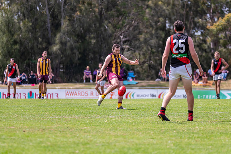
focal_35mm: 268
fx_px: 1720
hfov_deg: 7.7
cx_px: 119
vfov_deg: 5.1
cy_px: 75
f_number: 6.3
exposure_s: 1/2500
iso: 800
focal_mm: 260
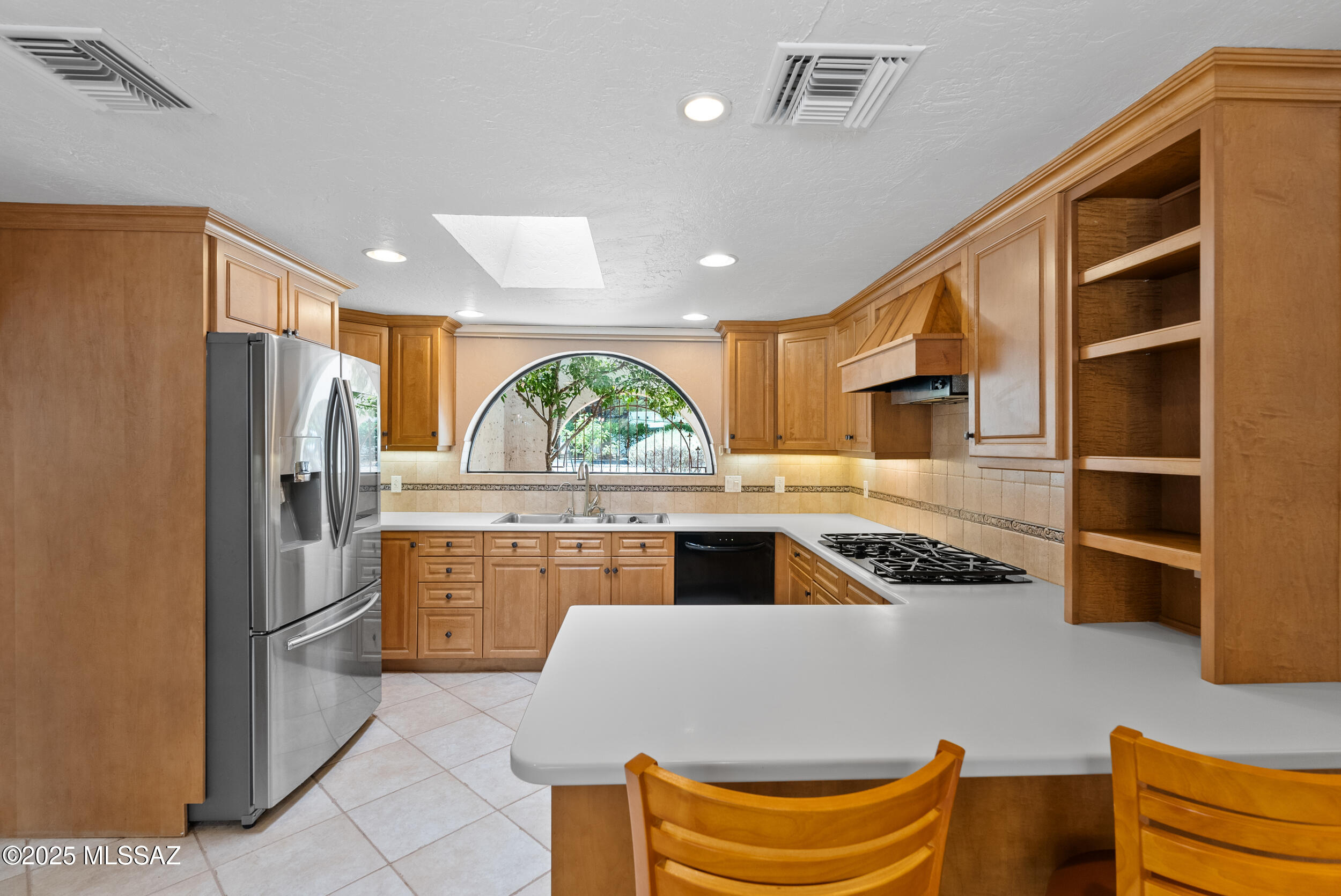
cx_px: 670
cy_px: 448
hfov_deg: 96.7
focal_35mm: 16
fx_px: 596
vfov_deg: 73.8
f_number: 8
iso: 400
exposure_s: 1/2
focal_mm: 16
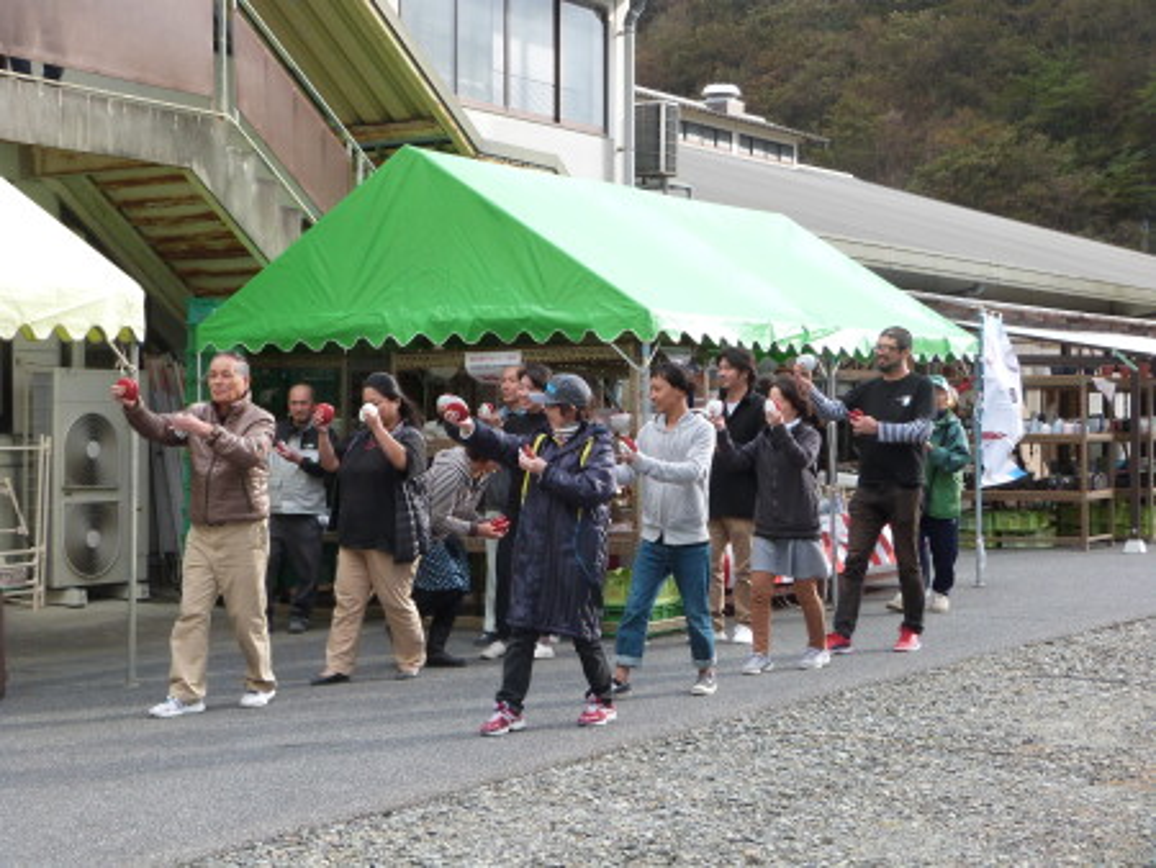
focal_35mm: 60
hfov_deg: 32.2
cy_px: 434
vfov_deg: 24.4
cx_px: 578
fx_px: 2005
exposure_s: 1/250
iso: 160
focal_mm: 10.8
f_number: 4
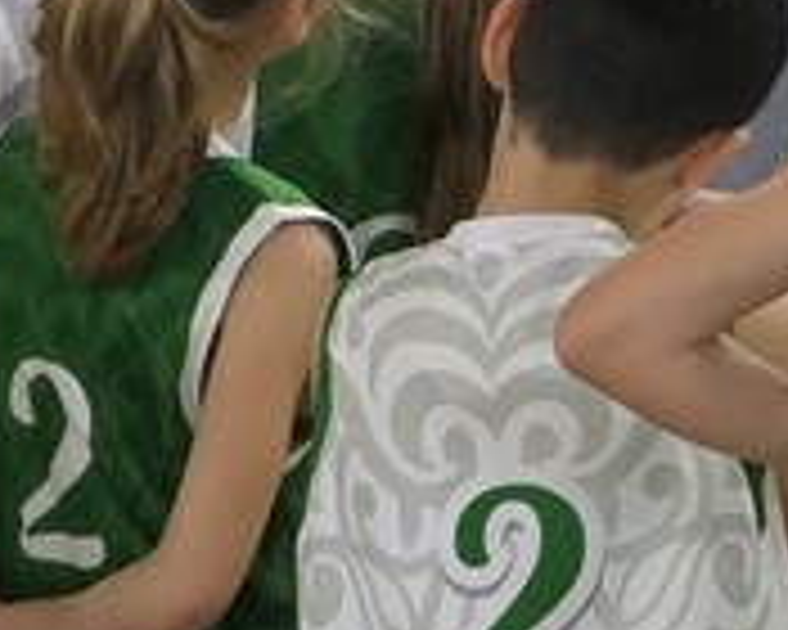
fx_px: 12990
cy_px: -207
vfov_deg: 2.8
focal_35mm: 557
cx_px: 302
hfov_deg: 3.5
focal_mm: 26.4
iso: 1000
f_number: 2.8
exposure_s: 1/125
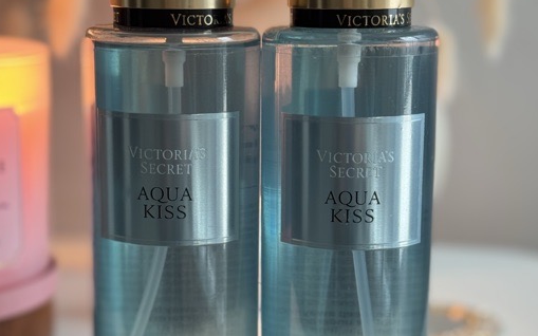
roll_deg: +0.1
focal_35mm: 80
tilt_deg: -13.0
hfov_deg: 25.8
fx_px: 1173
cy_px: 222
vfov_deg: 16.3
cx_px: 256
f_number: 1.78
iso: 64
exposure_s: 1/120
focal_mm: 6.76
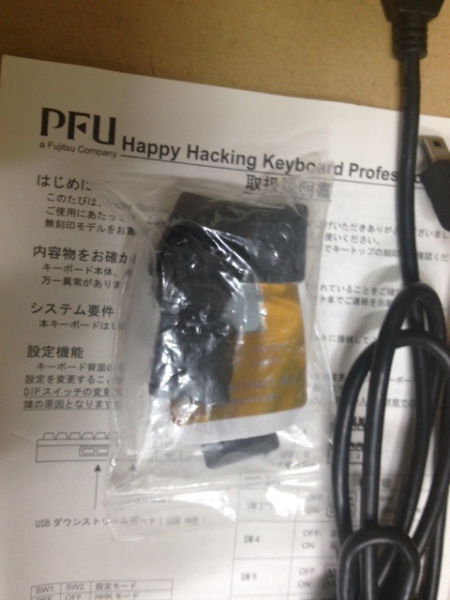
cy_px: 300
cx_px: 225
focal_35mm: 35
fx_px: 607
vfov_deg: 52.6
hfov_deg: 40.7
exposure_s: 1/20
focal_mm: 4.28
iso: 80
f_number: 2.4
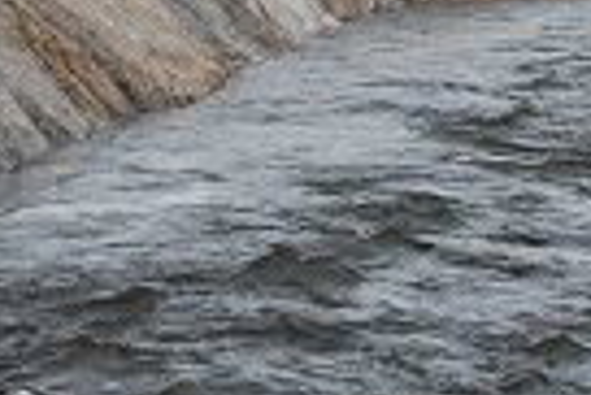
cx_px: 309
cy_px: -141
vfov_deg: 7.7
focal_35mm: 176
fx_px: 2892
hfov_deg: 11.7
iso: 100
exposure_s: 1/250
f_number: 8
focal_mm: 32
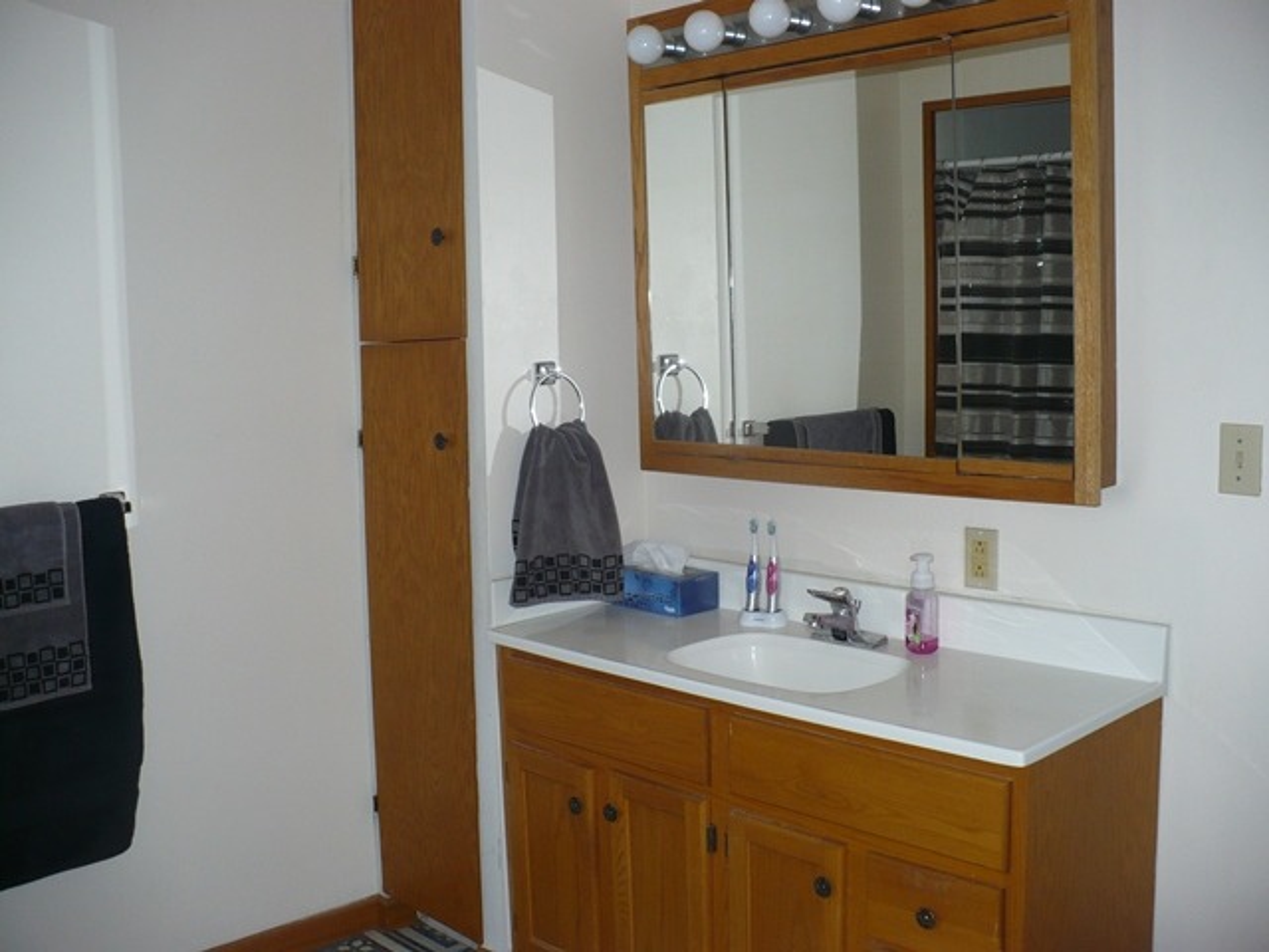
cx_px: 634
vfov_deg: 38.7
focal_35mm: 37
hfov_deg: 50.1
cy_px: 476
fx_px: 1356
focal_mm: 6.1
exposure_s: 1/30
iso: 125
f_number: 2.8
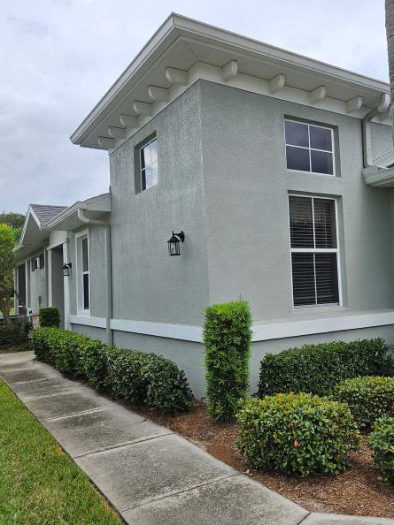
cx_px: 294
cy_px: 261
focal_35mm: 31
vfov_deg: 58.4
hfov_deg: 44.0
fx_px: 471
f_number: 1.8
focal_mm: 5.4
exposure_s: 1/740
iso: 25
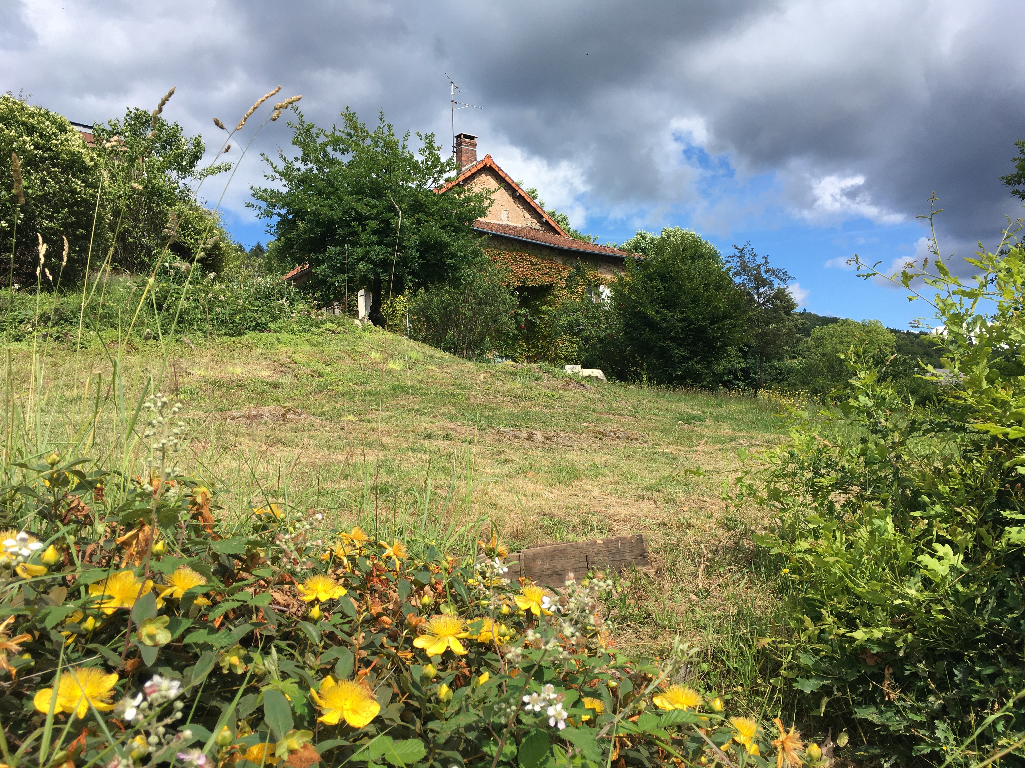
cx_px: 512
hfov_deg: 61.7
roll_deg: +2.0
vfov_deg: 48.2
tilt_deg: +3.8
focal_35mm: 29
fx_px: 859
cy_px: 384
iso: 25
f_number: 2.2
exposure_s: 1/1399
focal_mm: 4.15
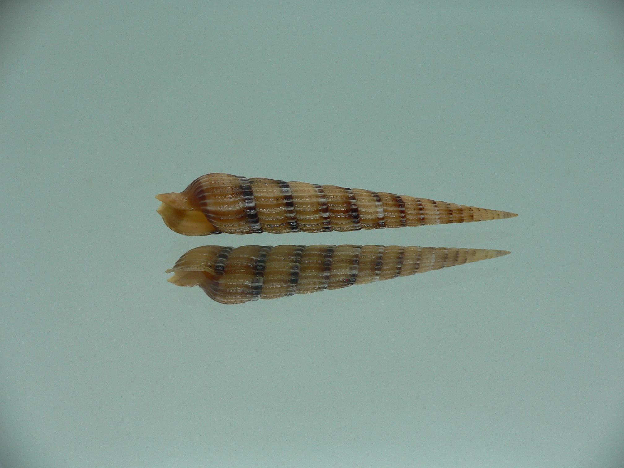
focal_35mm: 35
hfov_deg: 52.6
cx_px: 312
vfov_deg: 40.7
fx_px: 631
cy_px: 234
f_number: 2.8
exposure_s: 1/60
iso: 80
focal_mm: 4.6
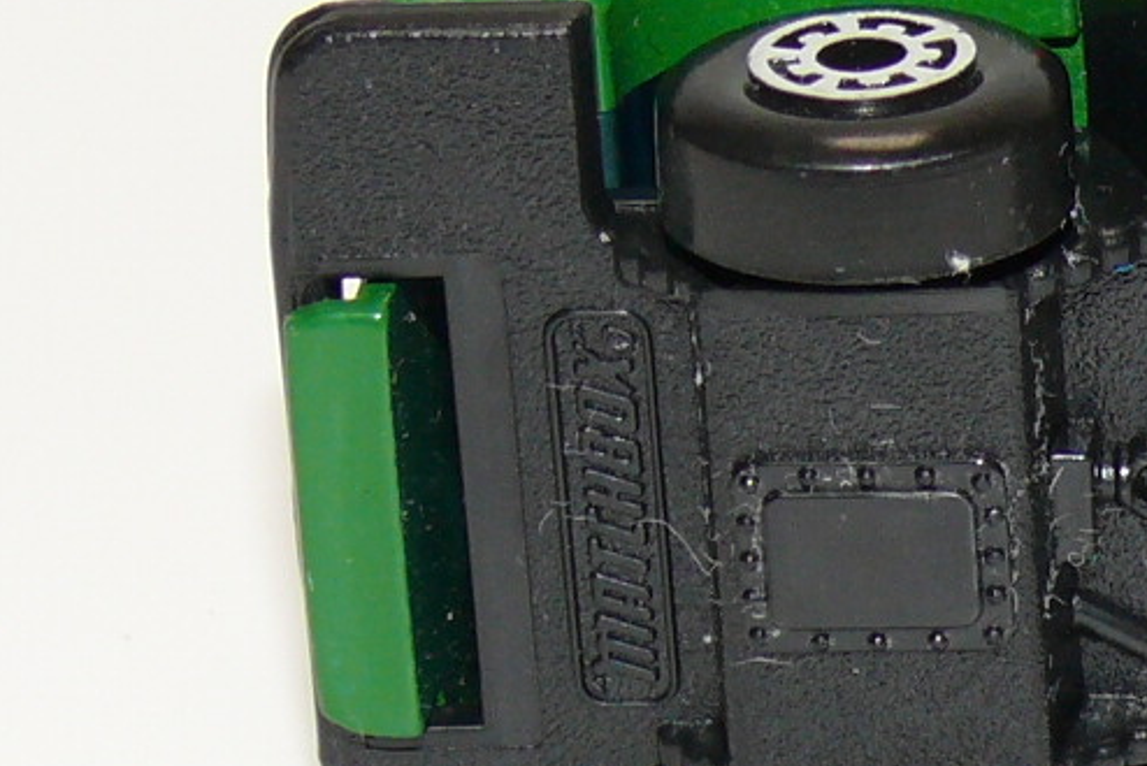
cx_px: 1581
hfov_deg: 7.4
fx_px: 8798
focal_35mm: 276
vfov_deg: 5.0
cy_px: 169
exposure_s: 1/30
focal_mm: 12
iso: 100
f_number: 4
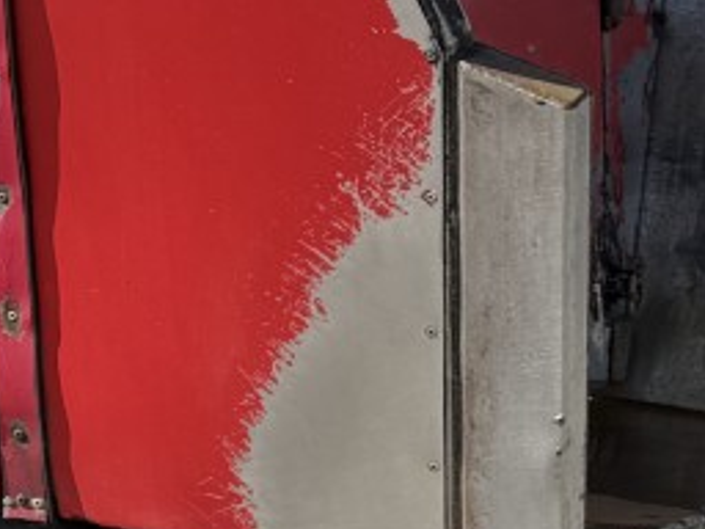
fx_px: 2749
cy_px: 292
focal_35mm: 135
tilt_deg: -0.3
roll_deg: +1.1
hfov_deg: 12.1
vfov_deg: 11.0
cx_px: -914
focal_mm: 6.76
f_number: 1.78
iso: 80
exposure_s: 1/2232
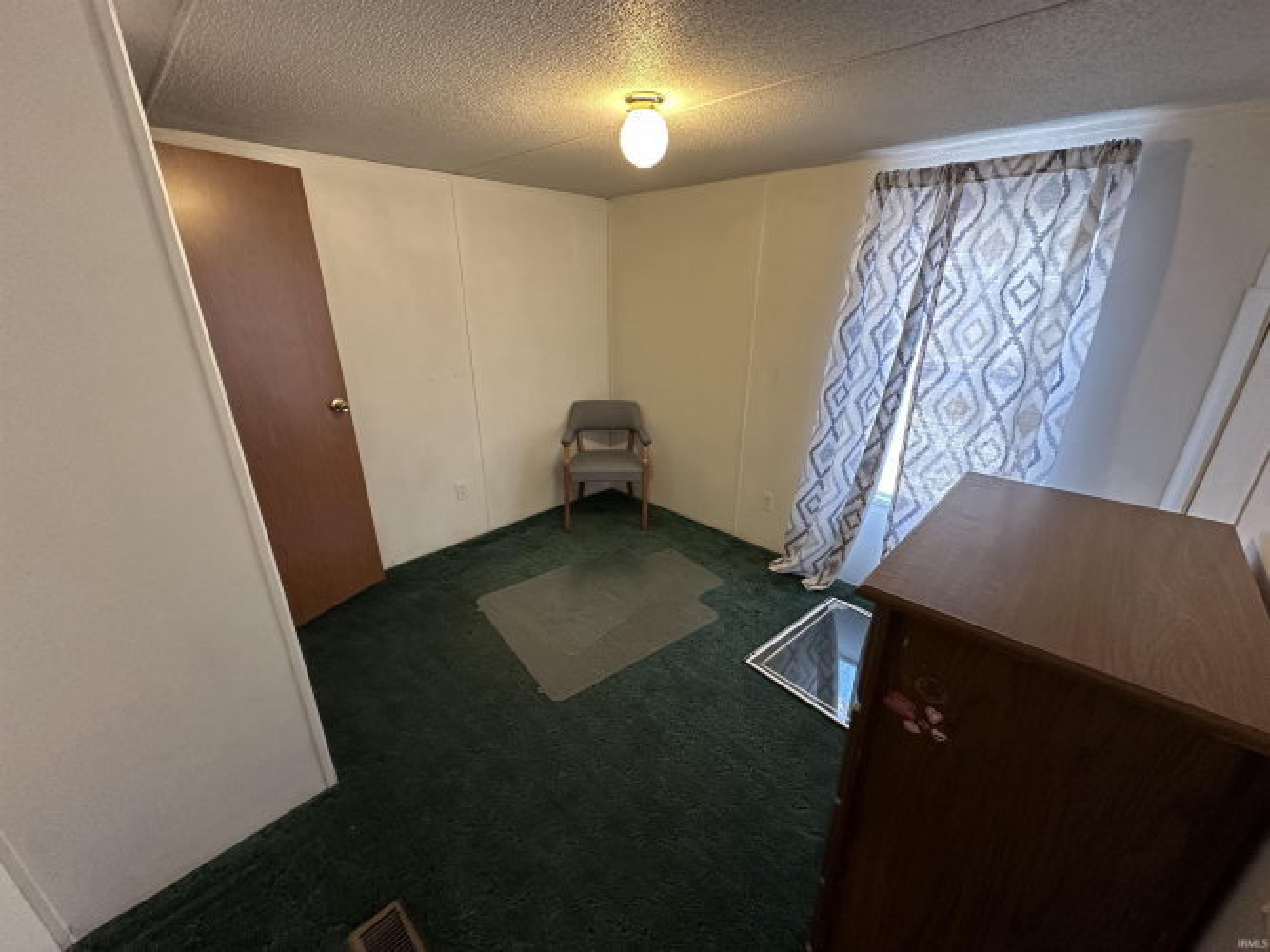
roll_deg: -0.6
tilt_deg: -21.6
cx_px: 635
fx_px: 514
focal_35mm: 14
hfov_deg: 102.1
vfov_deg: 85.7
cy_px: 476
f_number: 2.2
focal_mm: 2.22
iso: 400
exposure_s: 1/60
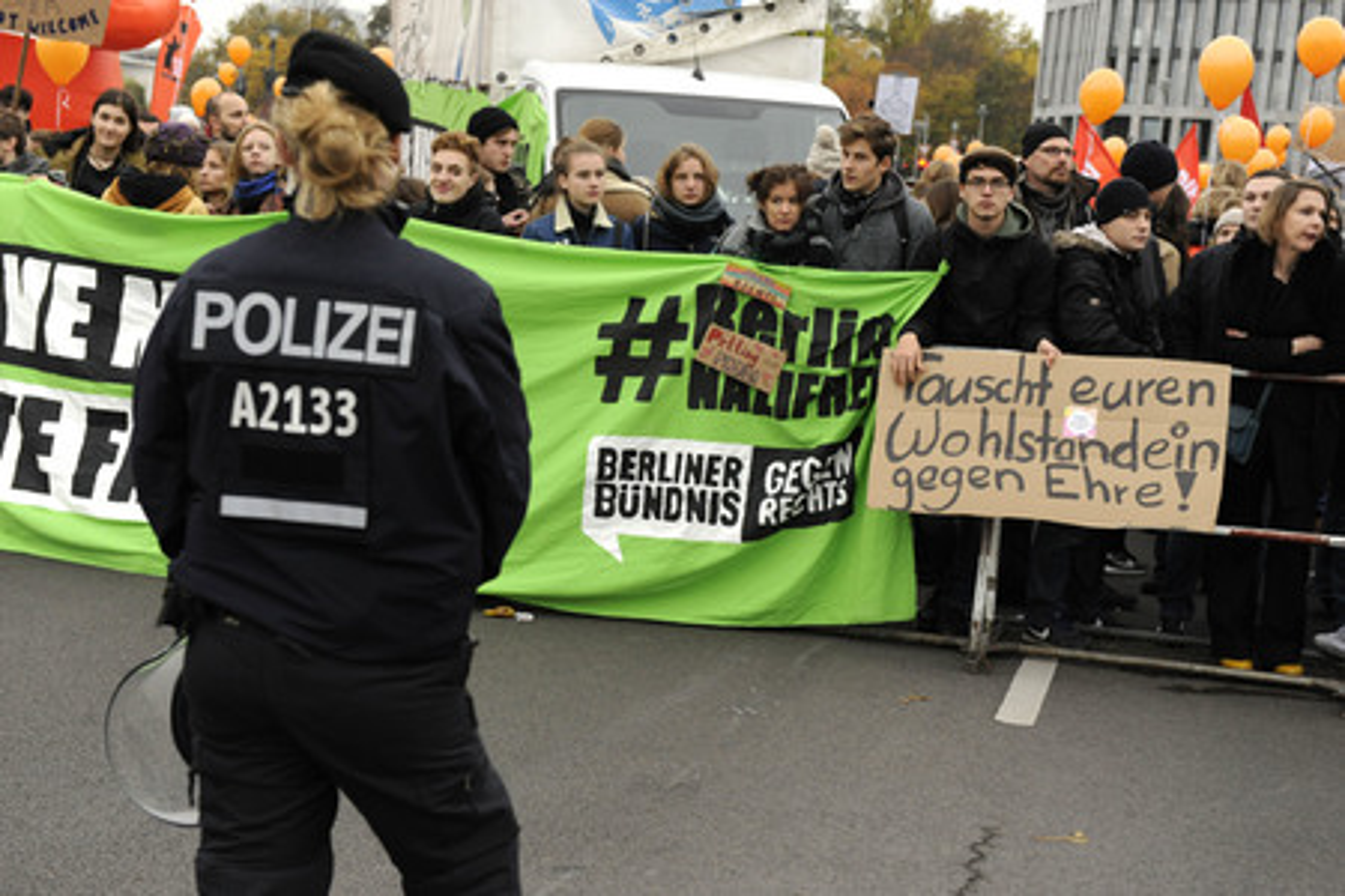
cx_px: 672
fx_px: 2241
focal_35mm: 60
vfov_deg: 22.6
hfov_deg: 33.4
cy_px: 448
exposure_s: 1/400
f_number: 5.6
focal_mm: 60
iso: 2000
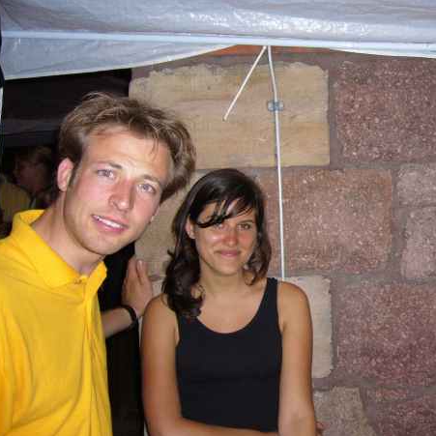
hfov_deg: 35.0
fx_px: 684
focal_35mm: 48
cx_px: 297
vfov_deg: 35.3
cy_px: 191
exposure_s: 1/60
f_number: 2.8
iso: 125
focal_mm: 5.8
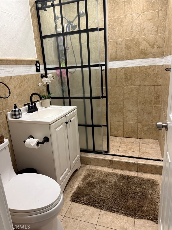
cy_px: 115
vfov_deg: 71.6
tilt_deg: -16.3
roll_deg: +3.6
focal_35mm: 24
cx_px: 86
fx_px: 159
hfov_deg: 56.8
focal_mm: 6.76
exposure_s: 1/60
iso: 250
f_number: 1.78
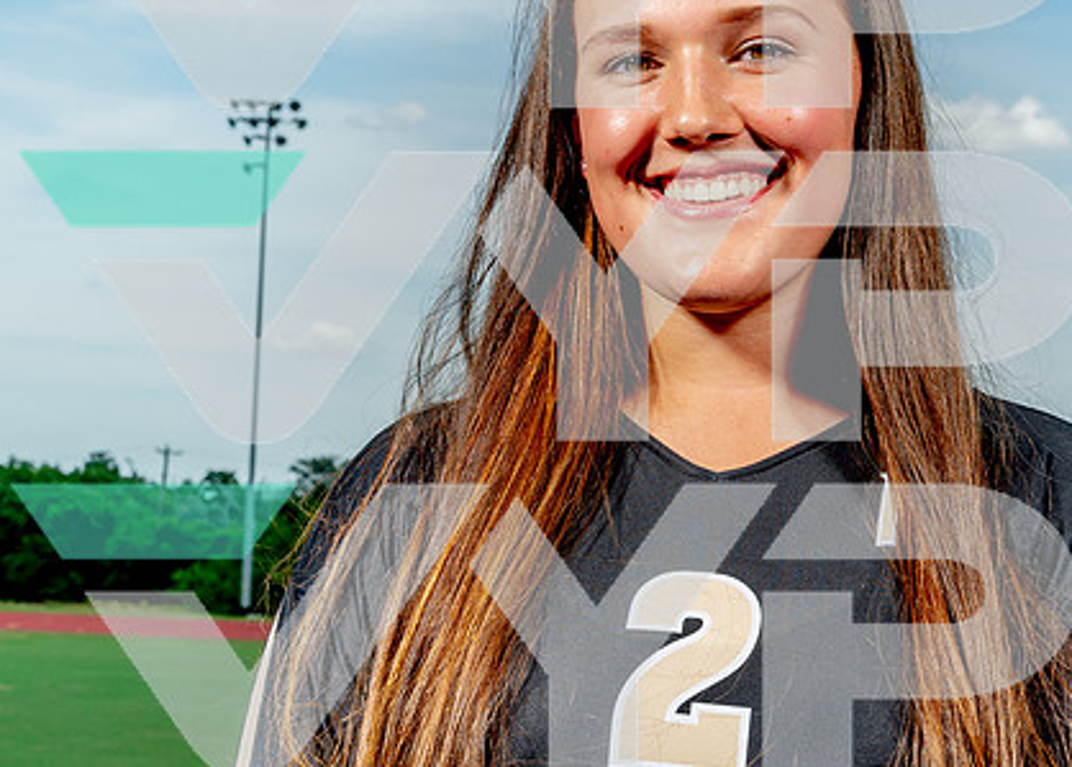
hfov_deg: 27.8
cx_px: 653
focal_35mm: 71
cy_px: 375
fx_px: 2163
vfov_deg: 20.1
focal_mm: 41
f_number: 11
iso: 100
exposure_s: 1/125
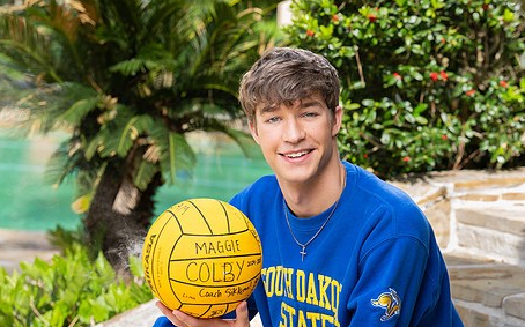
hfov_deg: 20.2
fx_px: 1473
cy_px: 204
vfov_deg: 12.7
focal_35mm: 103
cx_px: 283
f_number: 4.5
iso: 100
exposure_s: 1/200
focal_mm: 79
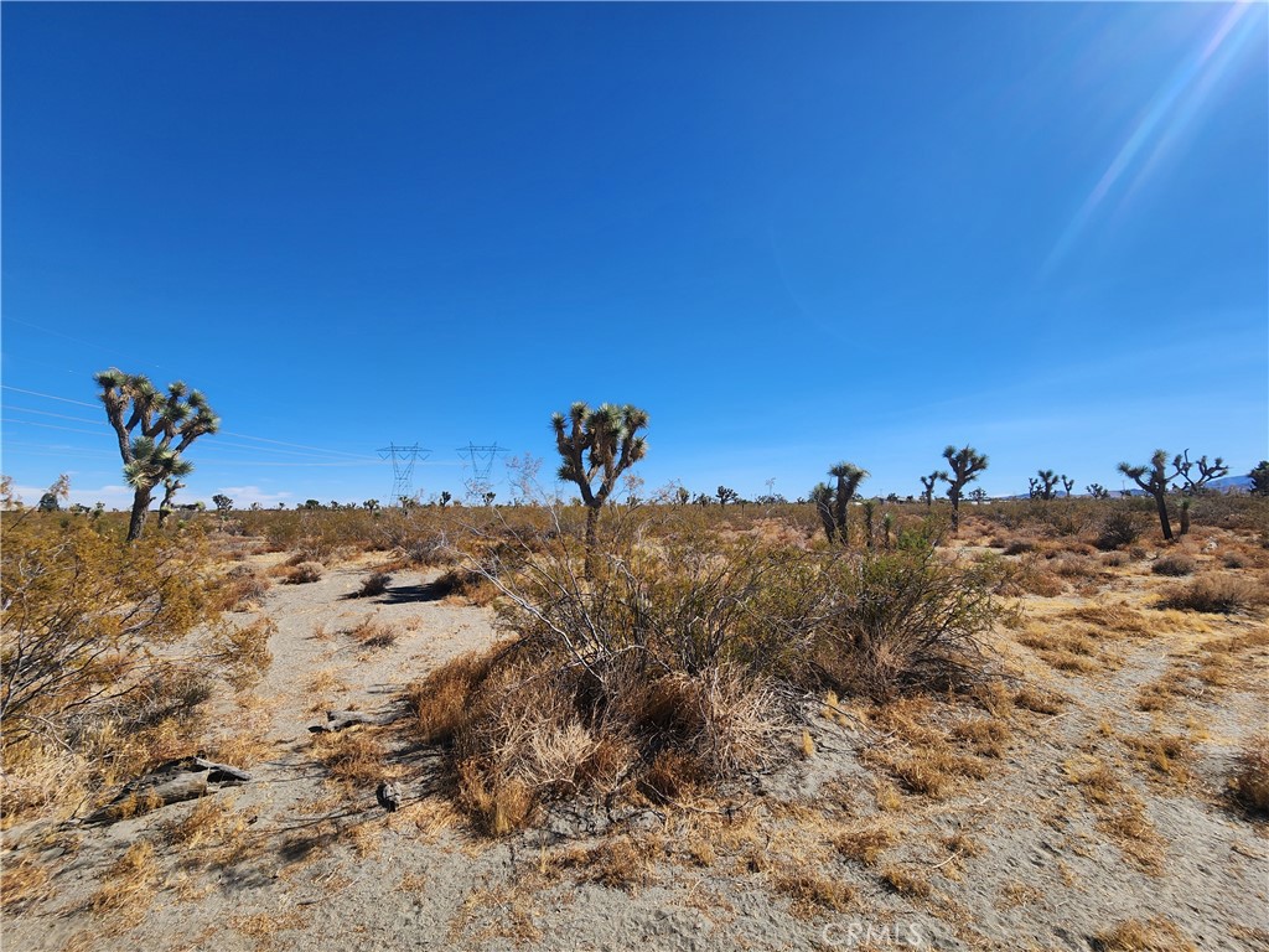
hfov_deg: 106.2
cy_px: 476
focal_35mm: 13
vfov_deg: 89.9
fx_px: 477
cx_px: 634
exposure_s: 1/2391
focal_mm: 2.2
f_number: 2.2
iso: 50
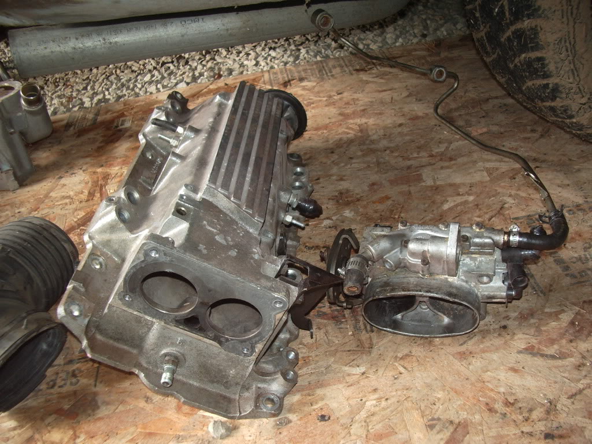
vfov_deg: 40.7
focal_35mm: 35
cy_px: 222
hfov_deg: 52.6
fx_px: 599
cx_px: 296
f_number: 2.6
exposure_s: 1/40
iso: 100
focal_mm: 5.8
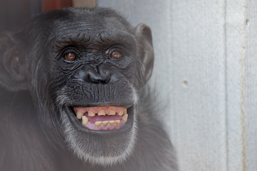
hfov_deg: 8.3
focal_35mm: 248
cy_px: 86
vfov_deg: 5.6
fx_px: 1767
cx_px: 128
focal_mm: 165
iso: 1600
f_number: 5
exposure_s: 1/1000
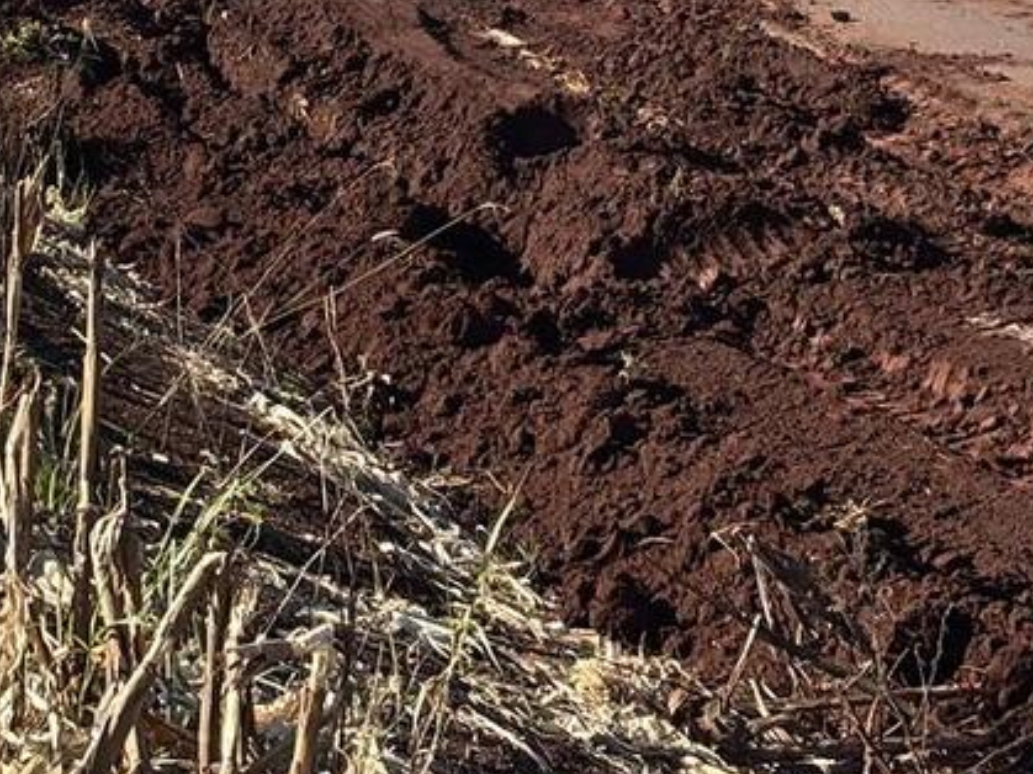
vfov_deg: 9.7
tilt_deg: -7.7
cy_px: -291
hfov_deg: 13.2
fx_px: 4445
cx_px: 417
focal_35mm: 149
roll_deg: +0.5
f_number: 1.6
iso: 32
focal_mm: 5.96
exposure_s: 1/1616
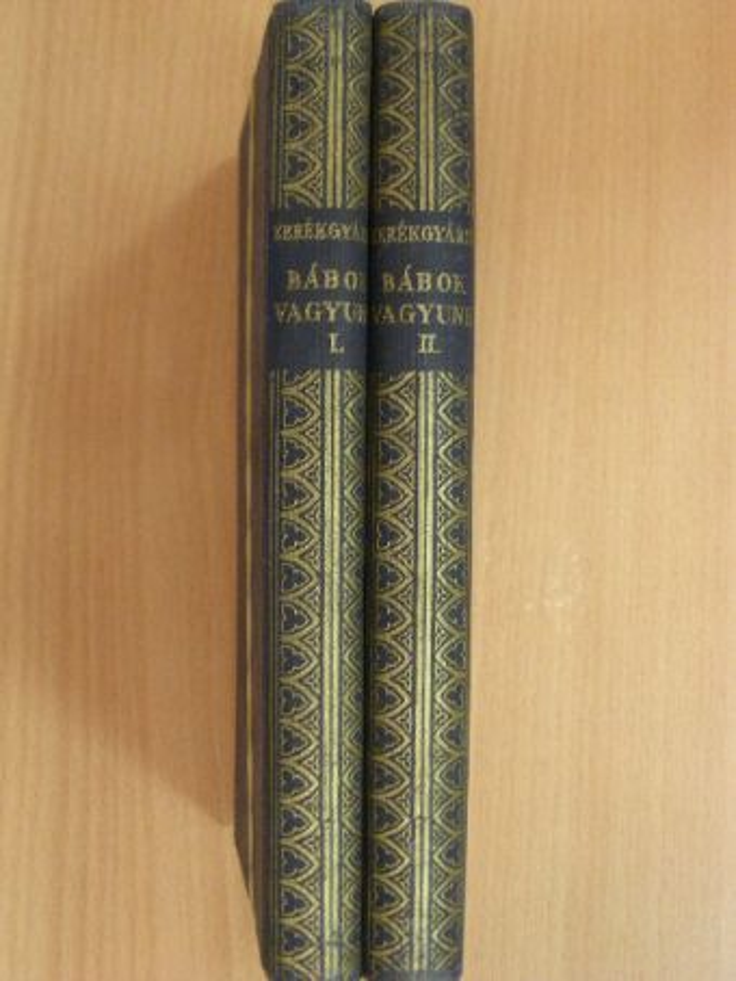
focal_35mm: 53
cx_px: 368
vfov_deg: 36.2
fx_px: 1502
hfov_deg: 27.5
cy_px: 490
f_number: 3.5
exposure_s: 1/13.1
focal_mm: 8.8
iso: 200
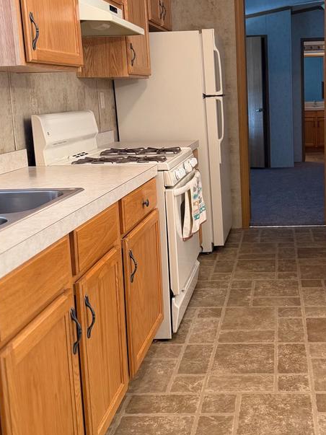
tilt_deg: -9.5
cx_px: 263
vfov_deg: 43.7
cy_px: 182
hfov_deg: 32.6
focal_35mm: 43
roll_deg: +1.3
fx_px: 540
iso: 250
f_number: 1.78
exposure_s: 1/60
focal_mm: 6.76
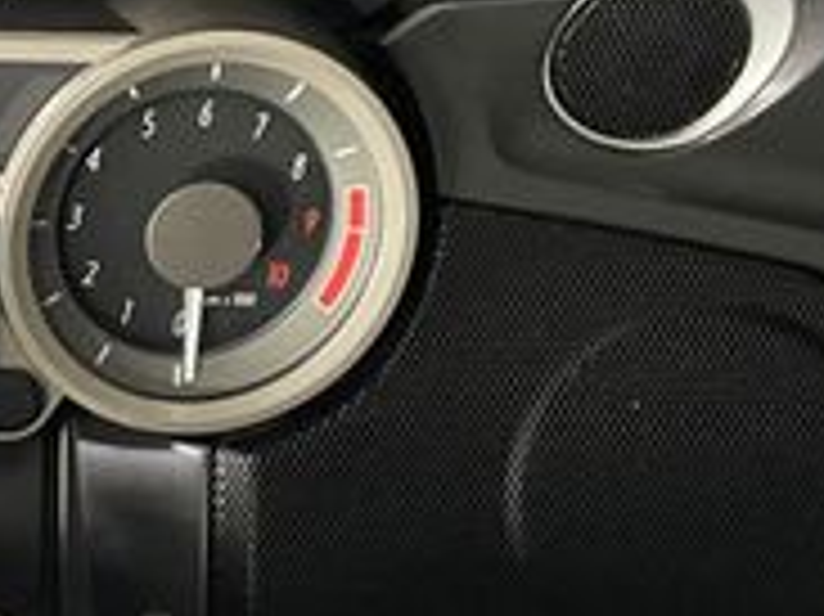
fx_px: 2165
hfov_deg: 19.7
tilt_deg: -45.2
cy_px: 477
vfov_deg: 16.1
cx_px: -261
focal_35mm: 91
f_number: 1.6
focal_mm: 4.2
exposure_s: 1/50
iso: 400
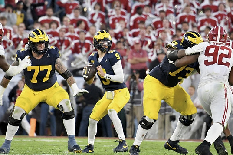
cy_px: 73
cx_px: 117
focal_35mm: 648
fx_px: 4190
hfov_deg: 3.2
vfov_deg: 2.1
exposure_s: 1/1000
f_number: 5.6
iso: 5000
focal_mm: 400
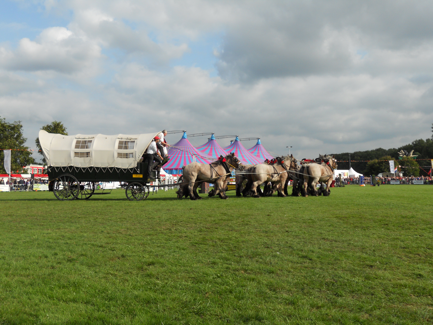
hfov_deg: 49.0
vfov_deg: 37.7
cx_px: 216
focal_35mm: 38
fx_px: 475
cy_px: 162
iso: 80
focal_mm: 6.9
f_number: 3.9
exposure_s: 1/800
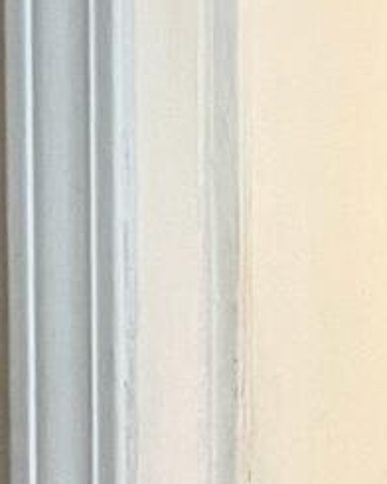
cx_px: 857
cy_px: 502
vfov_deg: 9.6
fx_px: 2849
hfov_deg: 7.4
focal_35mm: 199
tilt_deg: -8.6
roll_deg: -2.1
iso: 125
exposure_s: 1/60
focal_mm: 5.1
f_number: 1.6
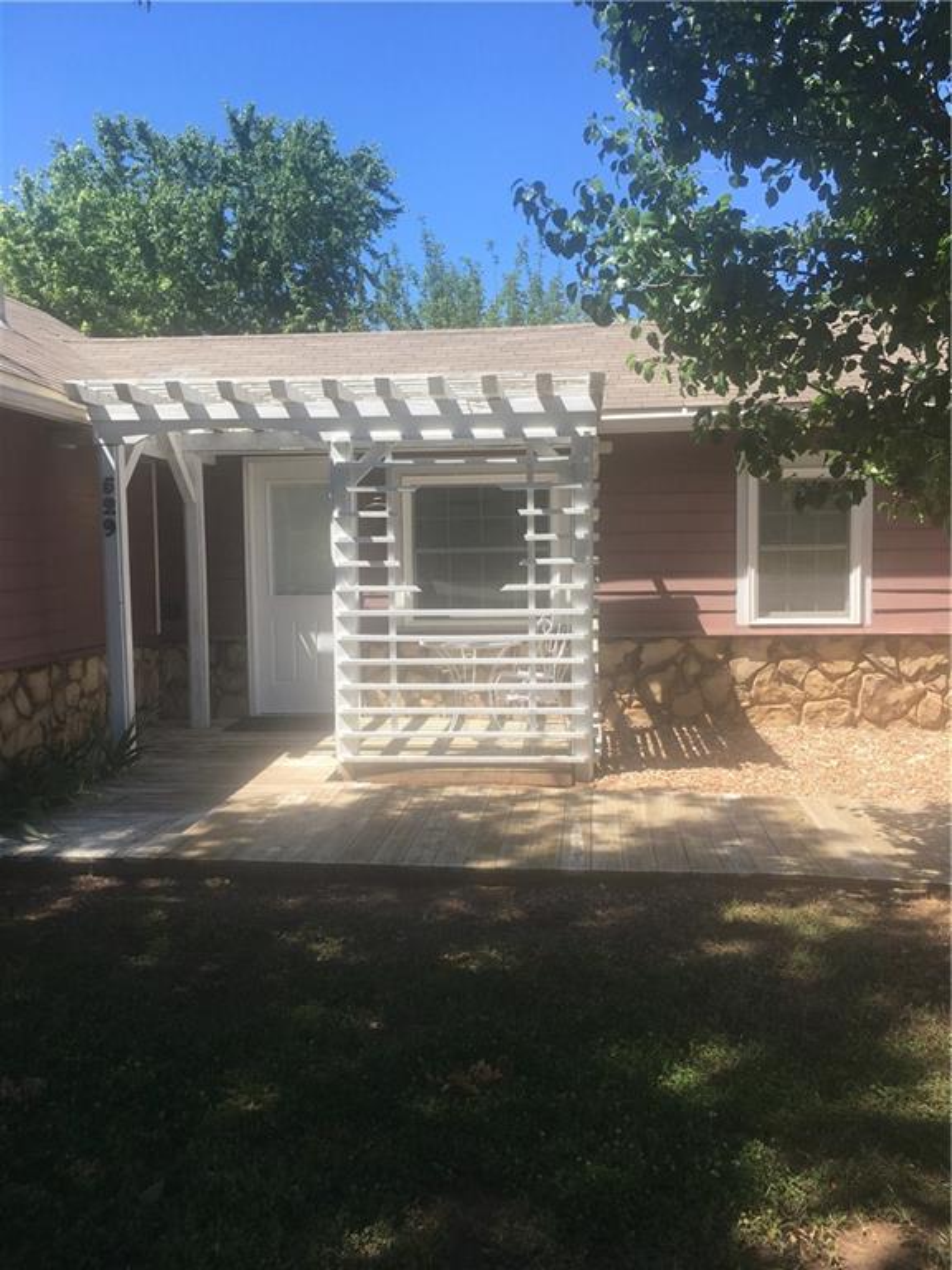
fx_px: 1063
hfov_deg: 48.2
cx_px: 476
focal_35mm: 29
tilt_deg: -3.1
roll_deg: +0.6
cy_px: 635
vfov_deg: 61.7
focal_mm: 4.15
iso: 25
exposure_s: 1/732
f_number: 2.2
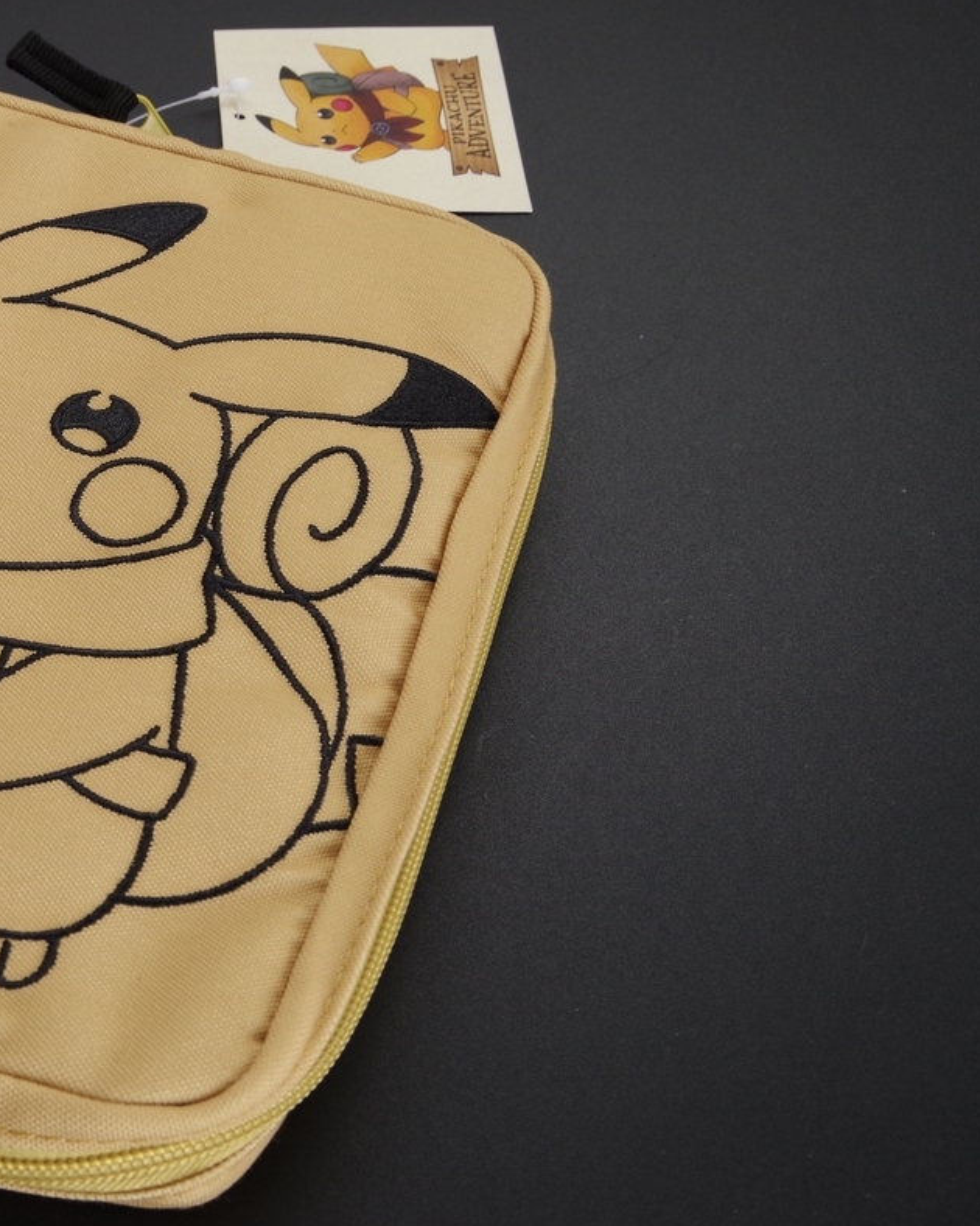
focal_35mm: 60
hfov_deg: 24.5
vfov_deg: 31.5
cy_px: 616
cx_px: 56
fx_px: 2176
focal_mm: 28
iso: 800
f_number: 10
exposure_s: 1/15
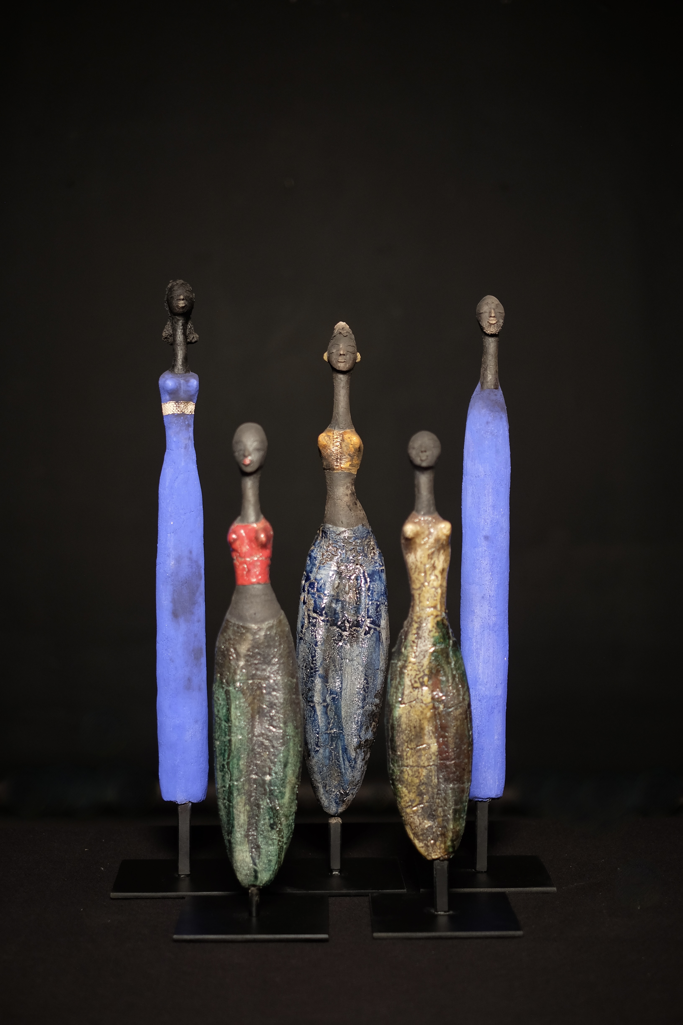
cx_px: 342
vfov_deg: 37.5
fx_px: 1508
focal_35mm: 53
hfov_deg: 25.5
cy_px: 512
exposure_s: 1/60
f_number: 1.4
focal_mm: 35
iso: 400
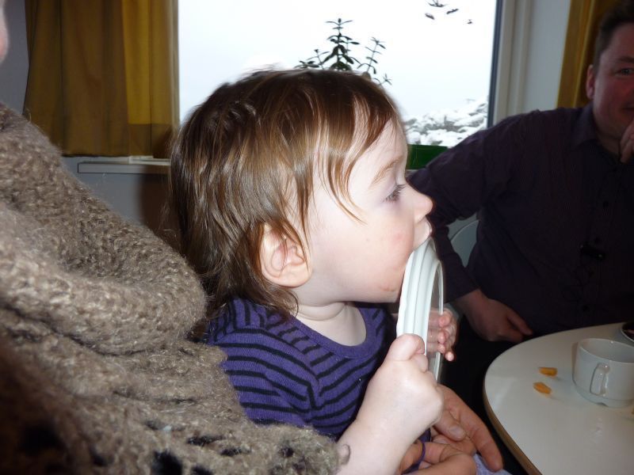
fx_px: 458
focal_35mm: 25
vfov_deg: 54.9
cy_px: 238
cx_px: 317
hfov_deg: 69.4
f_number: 3.3
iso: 100
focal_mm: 4.1
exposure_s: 1/30
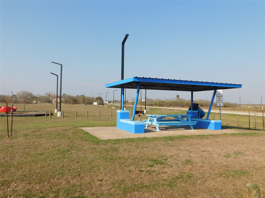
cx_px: 132
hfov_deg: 60.0
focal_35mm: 30
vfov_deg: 46.8
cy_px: 99
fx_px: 230
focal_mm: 5.3
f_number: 6.4
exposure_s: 1/400
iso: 125
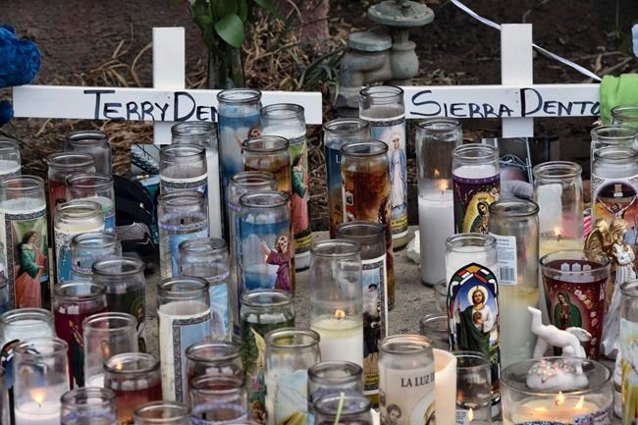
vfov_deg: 6.5
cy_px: 212
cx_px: 319
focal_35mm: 210
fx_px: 3720
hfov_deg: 9.8
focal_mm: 140
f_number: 10
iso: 640
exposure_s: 1/210
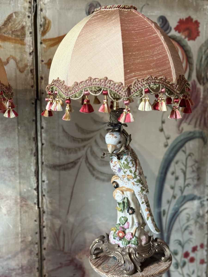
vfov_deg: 39.7
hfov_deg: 30.3
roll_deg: -0.9
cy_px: 138
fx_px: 385
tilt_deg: -9.0
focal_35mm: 48
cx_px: 104
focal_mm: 6.76
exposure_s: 1/50
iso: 125
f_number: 1.78
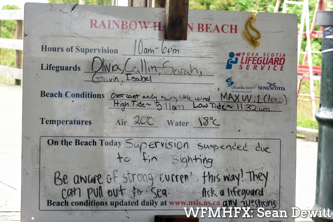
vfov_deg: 9.1
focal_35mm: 150
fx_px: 1387
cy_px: 111
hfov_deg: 13.7
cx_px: 166
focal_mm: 100
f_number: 8
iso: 500
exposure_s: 1/100
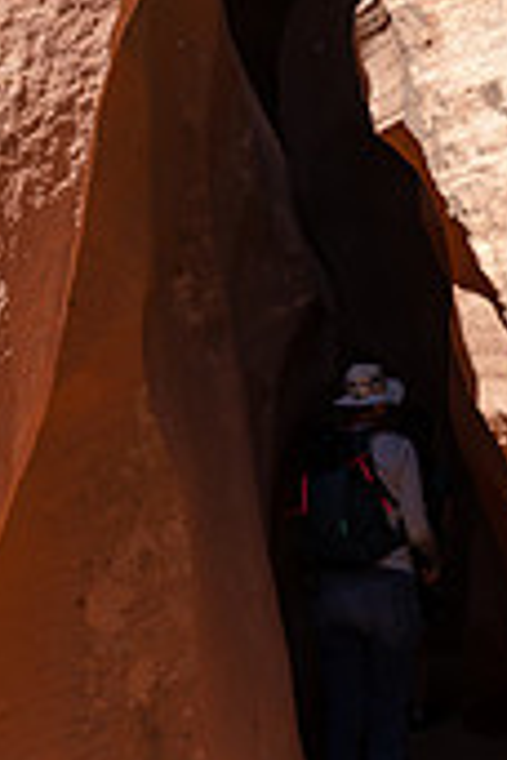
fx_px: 1331
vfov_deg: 28.8
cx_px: 347
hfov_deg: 21.5
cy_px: -80
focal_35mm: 63
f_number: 10
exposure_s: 1/500
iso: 1250
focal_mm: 24
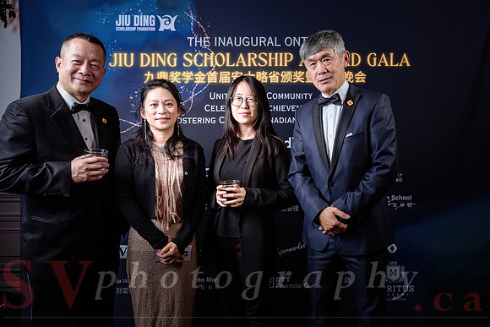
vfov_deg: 43.3
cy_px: 151
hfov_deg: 61.0
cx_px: 297
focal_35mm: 30
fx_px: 411
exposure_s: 1/160
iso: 500
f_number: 5
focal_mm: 24
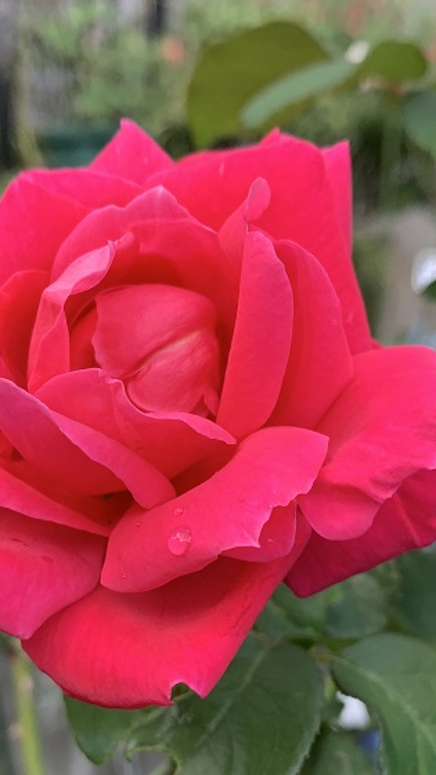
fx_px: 1048
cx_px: 202
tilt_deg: -11.2
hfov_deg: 23.5
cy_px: 522
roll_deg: -1.5
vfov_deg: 40.1
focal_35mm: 51
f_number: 1.8
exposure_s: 1/72
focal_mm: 4.25
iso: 100
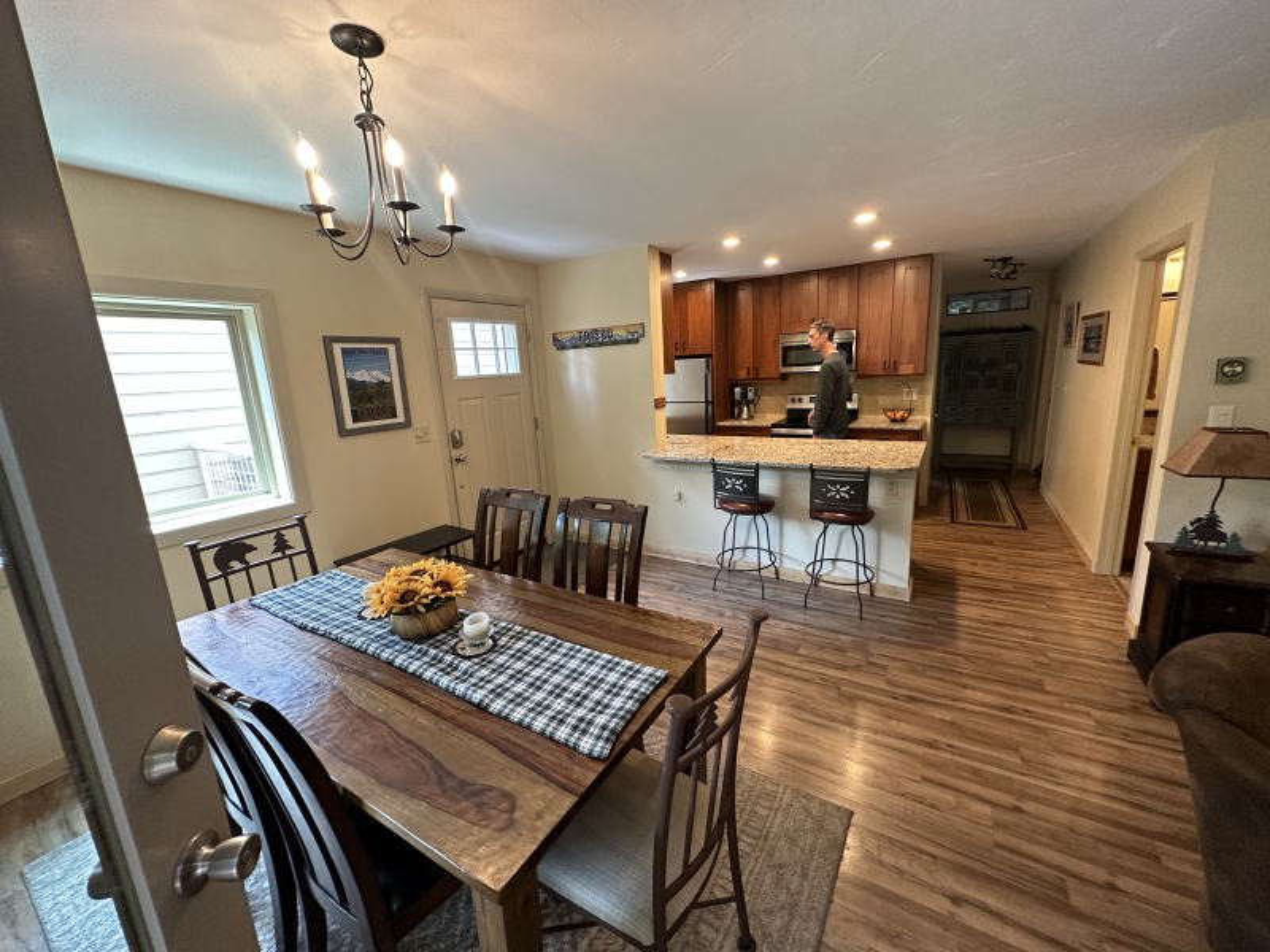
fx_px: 514
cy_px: 476
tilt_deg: -12.2
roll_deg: +2.9
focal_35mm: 14
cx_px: 635
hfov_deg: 102.1
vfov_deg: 85.7
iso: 320
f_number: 2.2
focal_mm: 2.22
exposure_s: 1/60
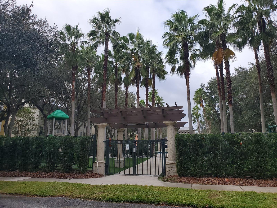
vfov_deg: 53.1
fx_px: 208
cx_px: 138
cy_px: 104
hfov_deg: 67.3
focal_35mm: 26
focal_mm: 4.3
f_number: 2.4
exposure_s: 1/1087
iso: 50
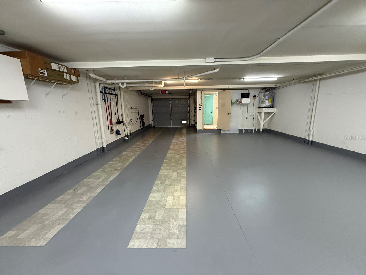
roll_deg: +1.8
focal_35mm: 14
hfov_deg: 102.1
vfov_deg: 85.7
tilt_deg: -10.9
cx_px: 183
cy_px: 138
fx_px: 148
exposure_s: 1/60
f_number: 2.2
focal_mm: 2.22
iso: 400
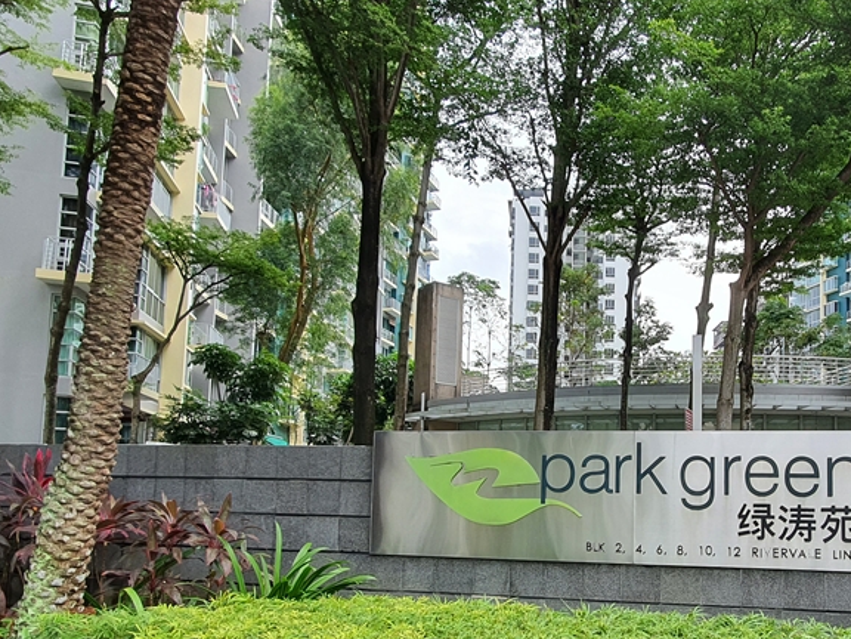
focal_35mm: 26
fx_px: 639
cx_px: 578
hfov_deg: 65.3
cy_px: 442
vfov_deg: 51.7
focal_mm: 1.8
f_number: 2.2
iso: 50
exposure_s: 1/174
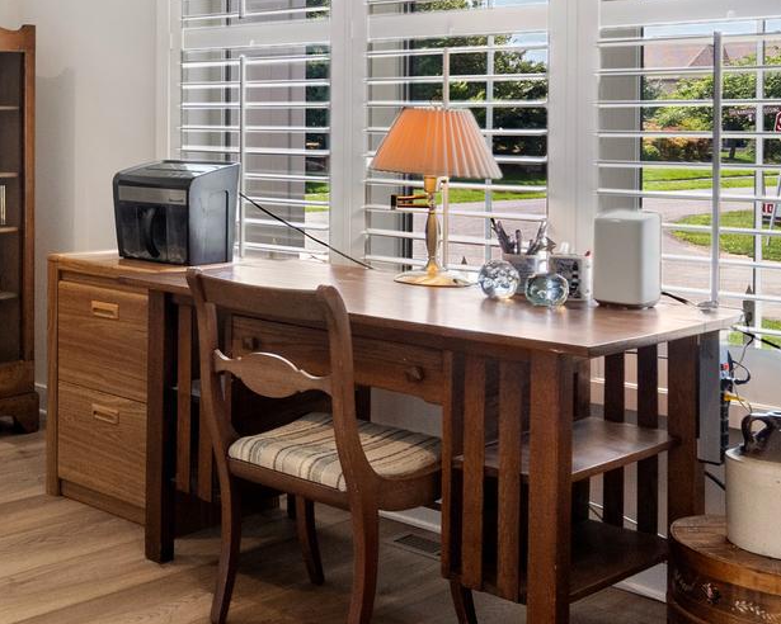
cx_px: -124
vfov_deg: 29.6
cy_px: 130
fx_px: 1156
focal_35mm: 50
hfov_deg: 31.9
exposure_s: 1/30
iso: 1250
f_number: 8
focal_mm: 16
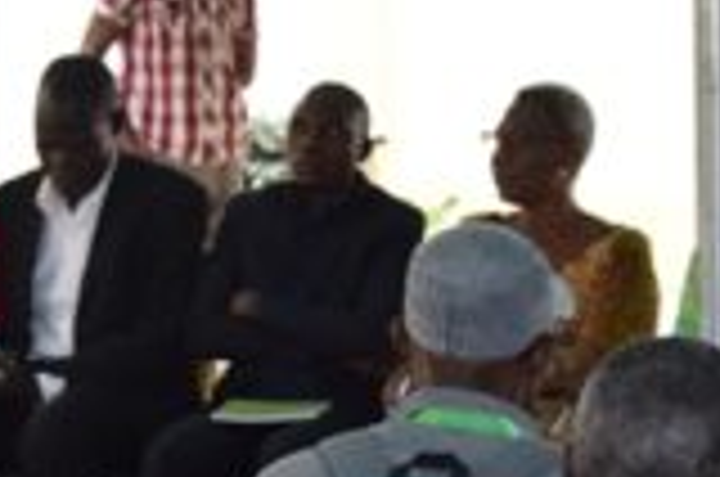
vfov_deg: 7.7
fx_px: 3513
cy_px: 432
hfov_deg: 11.6
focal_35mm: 176
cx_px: 670
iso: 720
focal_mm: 48
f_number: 5.6
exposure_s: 1/125
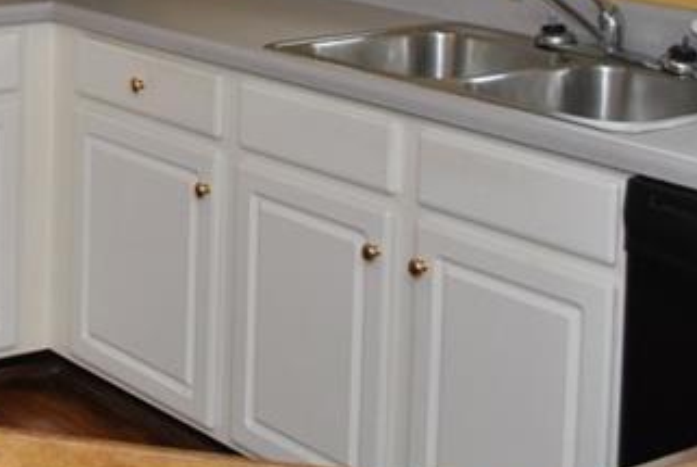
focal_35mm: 86
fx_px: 1667
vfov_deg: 14.9
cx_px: -239
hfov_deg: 21.2
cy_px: -219
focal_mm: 18
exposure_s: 1/60
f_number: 4
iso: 200
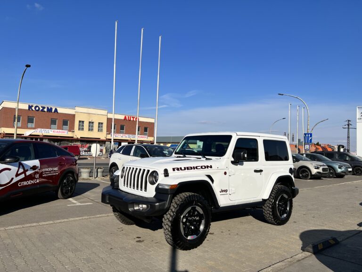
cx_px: 181
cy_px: 136
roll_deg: -1.7
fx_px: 272
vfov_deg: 53.1
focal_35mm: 26
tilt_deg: +3.6
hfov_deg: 67.3
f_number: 1.5
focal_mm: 5.7
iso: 50
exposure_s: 1/7463
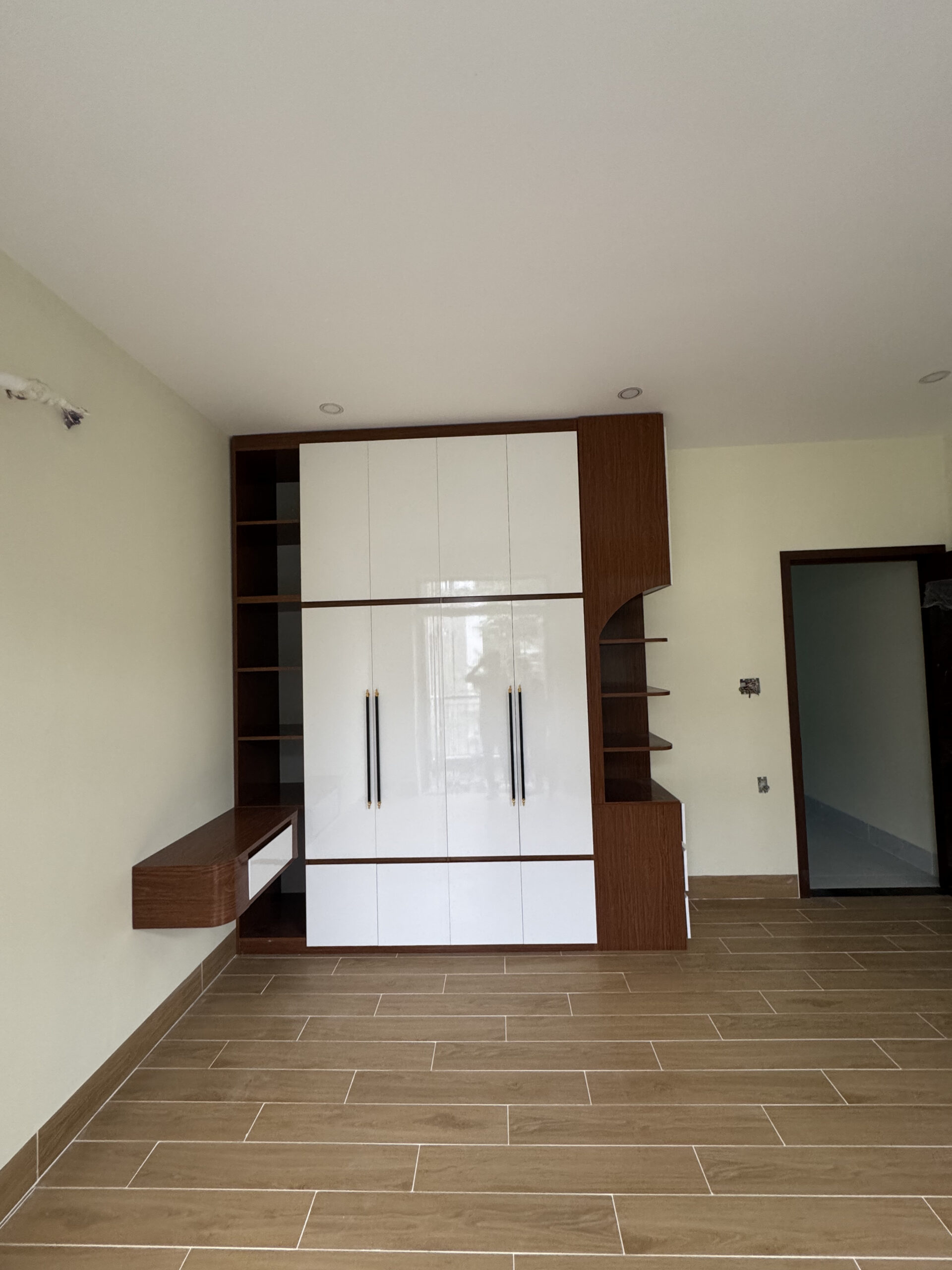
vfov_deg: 102.1
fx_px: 513
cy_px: 635
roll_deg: +1.6
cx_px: 476
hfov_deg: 85.7
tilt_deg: +3.2
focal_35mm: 14
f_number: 2.2
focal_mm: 2.22
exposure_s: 1/99
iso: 320
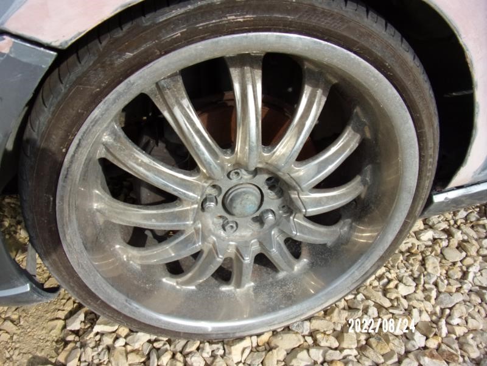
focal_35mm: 24
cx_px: 244
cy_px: 183
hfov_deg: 71.6
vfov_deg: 56.8
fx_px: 338
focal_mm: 4.3
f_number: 3.3
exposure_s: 1/1100
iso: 80
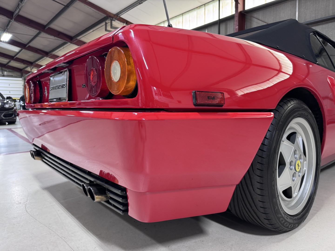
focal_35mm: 24
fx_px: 232
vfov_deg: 56.8
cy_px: 126
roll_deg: -0.3
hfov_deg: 71.6
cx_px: 168
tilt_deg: -5.8
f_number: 1.78
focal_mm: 6.76
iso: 200
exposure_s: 1/60
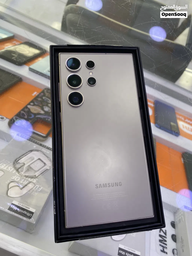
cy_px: 128
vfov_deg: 67.3
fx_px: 192
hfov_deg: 53.1
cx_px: 96
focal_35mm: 26
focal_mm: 4.25
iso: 32
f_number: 1.8
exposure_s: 1/121
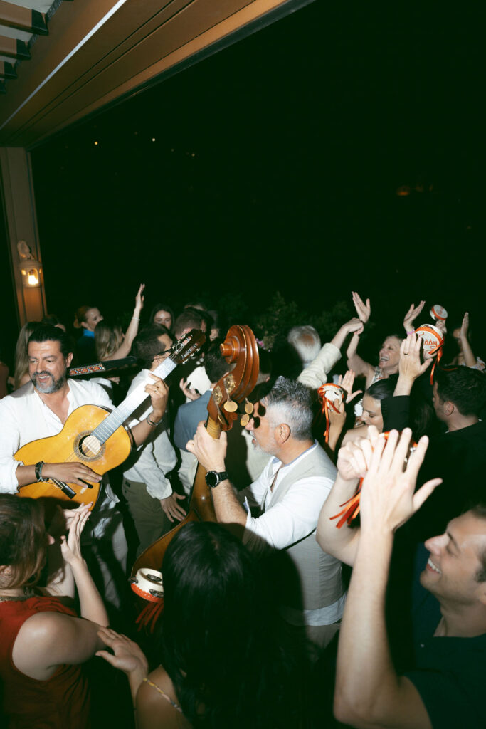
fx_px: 486
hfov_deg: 53.1
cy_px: 364
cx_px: 243
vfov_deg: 73.7
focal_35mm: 24
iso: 200
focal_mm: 24
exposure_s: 1/200
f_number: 2.8
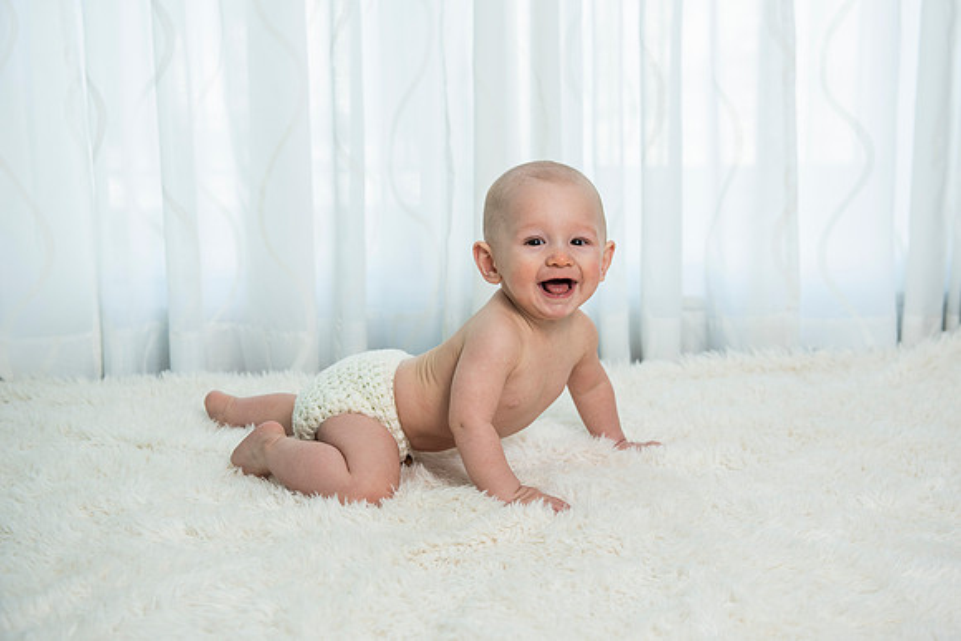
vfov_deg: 26.0
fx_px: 1390
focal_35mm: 52
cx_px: 521
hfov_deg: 38.1
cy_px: 293
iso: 320
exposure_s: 1/200
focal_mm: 48
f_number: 3.5
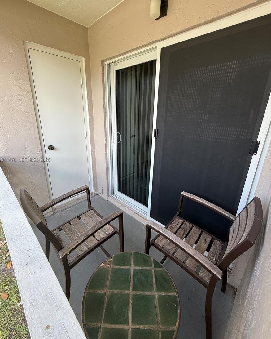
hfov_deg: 84.0
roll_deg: -1.0
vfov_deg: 96.7
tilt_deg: -17.3
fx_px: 150
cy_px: 160
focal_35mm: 15
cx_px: 132
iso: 50
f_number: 2.2
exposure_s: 1/155
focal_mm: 2.22
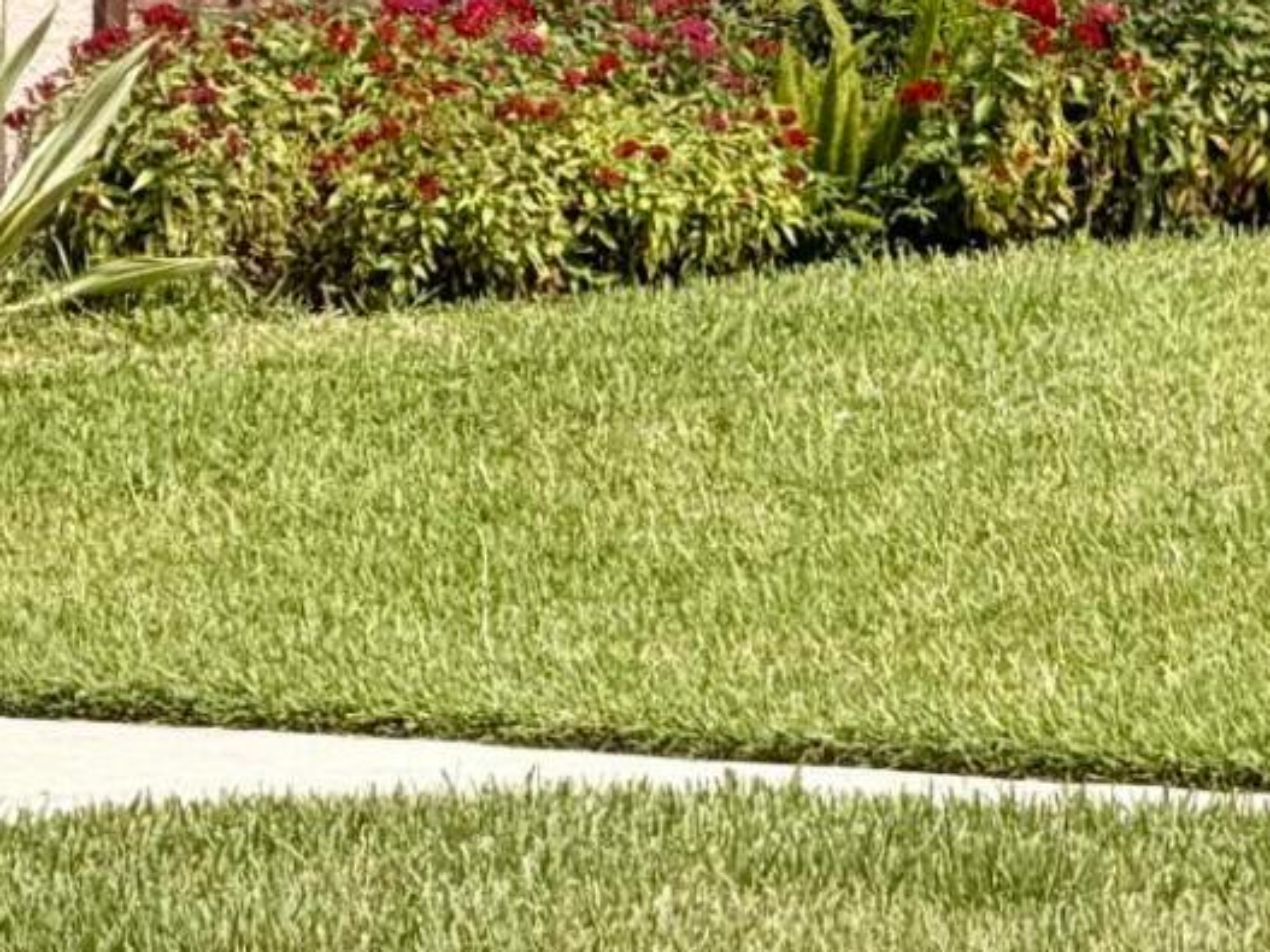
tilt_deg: +0.0
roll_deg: +0.4
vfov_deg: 2.7
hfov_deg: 3.6
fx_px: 20064
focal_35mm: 547
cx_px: 1692
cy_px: -612
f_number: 2.8
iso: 25
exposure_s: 1/638
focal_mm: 16.89
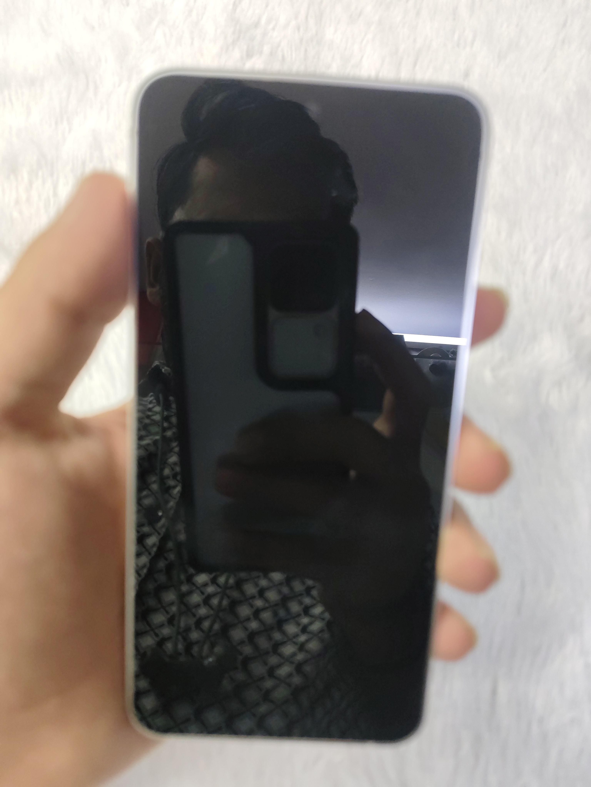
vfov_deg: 73.9
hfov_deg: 58.9
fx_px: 524
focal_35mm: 23
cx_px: 296
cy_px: 394
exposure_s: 1/100
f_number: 1.88
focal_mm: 5.56
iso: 517
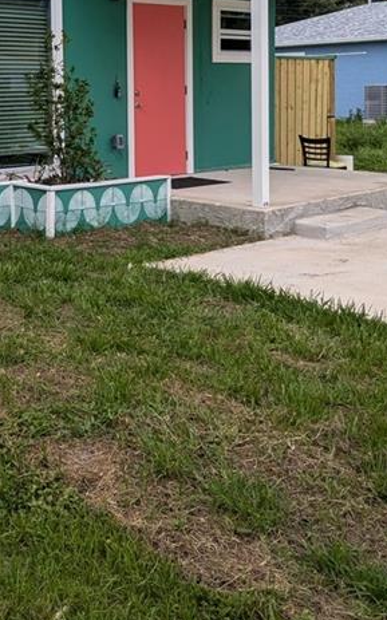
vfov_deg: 43.2
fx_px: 743
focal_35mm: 44
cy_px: 123
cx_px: -21
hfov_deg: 27.1
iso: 33
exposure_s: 1/820
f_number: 2.2
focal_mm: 2.22
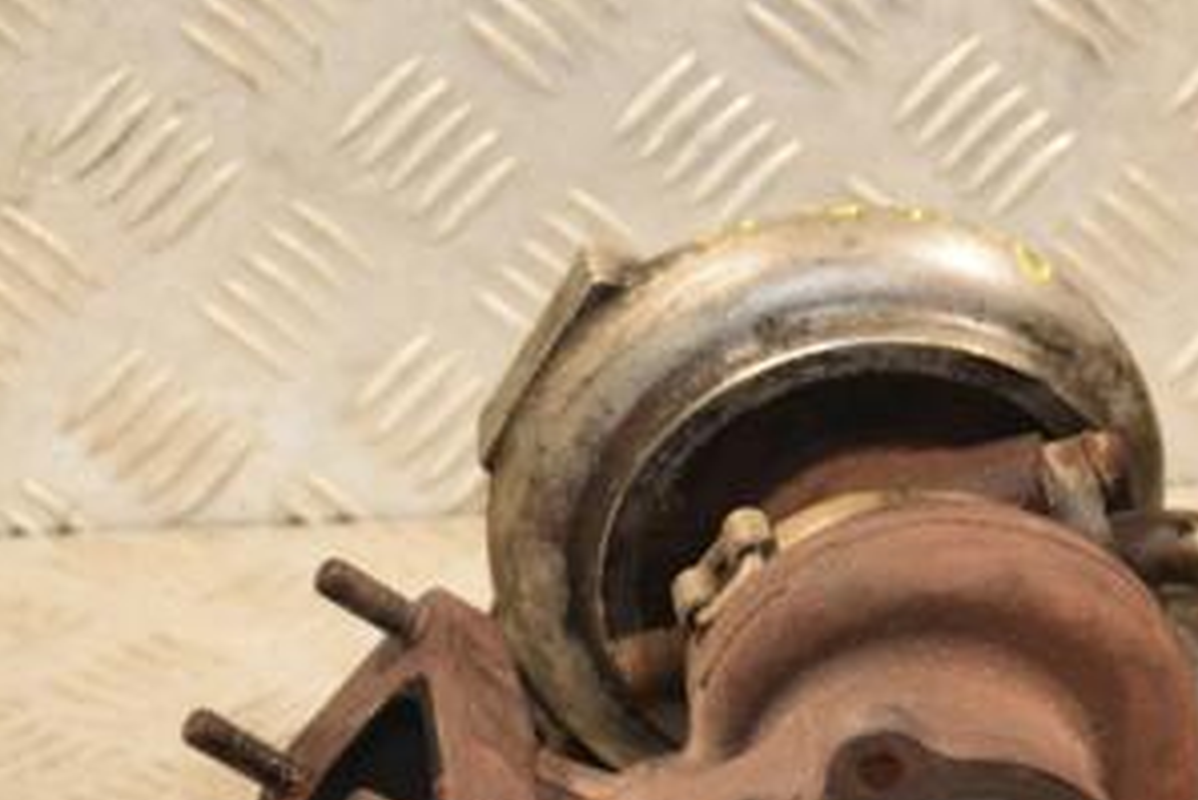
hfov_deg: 10.3
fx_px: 6625
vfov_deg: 6.9
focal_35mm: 199
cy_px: 704
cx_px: 872
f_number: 5.3
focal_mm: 66
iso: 800
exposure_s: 1/160
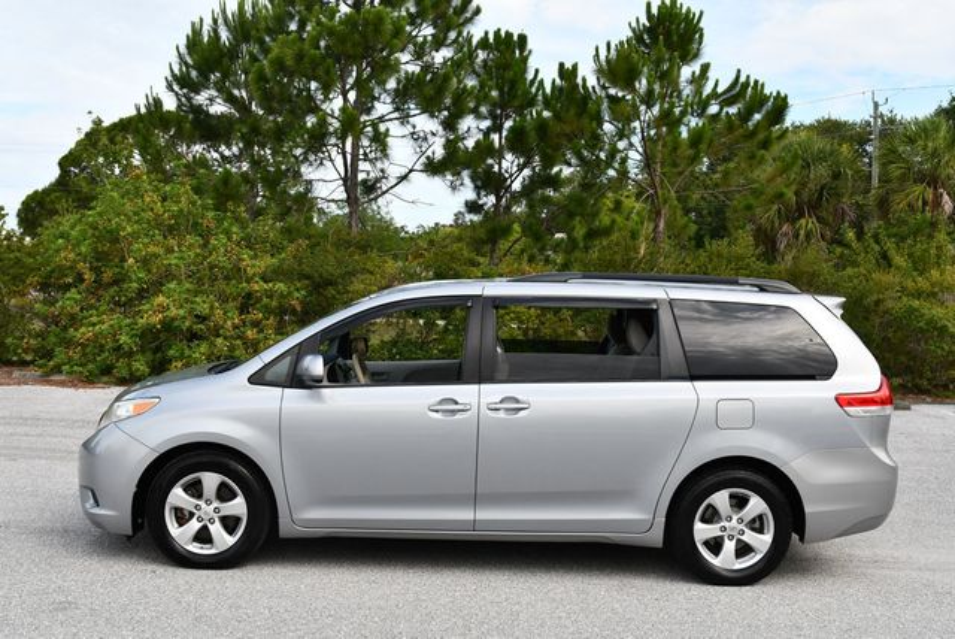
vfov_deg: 33.5
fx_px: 1062
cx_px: 478
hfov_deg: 48.4
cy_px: 320
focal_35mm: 40
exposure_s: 1/250
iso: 200
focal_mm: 20
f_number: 8
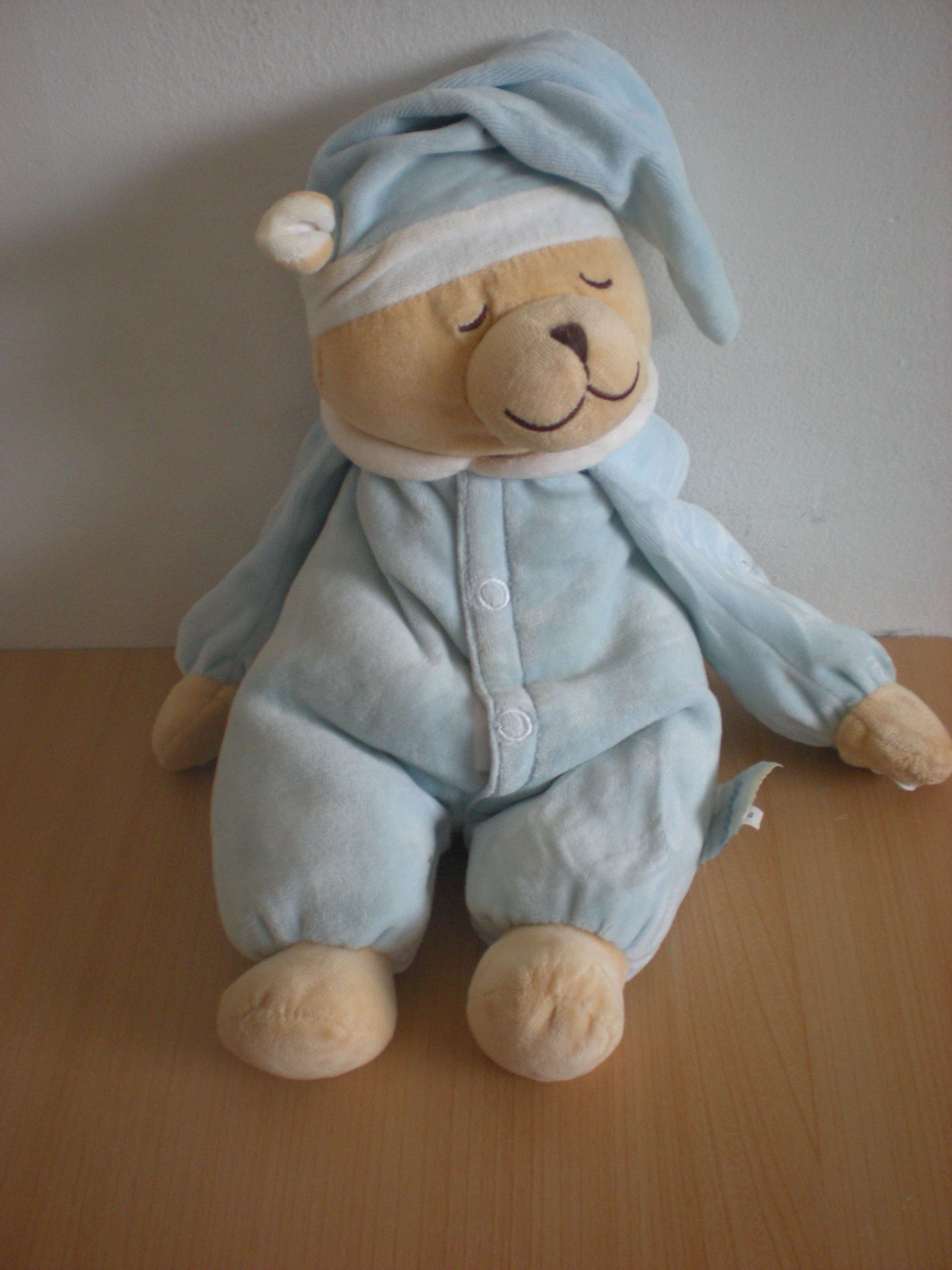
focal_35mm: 38
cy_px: 635
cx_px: 476
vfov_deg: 49.0
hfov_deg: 37.7
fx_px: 1393
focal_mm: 6.3
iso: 200
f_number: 3.1
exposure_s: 1/20.6
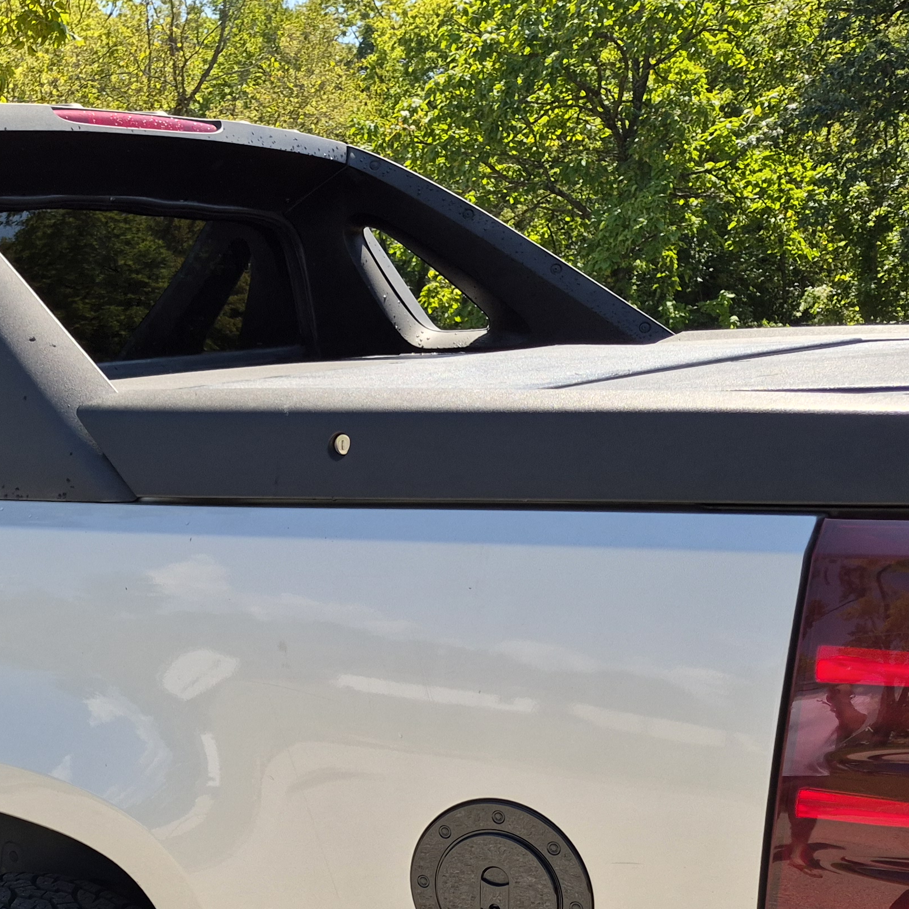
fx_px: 1485
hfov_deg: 31.8
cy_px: 809
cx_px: 37
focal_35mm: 50
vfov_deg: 32.4
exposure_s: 1/2256
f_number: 1.8
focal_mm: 5.4
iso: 80
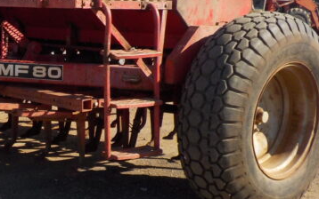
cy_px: 105
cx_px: 6
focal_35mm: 71
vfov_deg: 18.4
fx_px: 617
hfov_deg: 27.4
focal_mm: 4.1
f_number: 3.3
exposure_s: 1/800
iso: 125
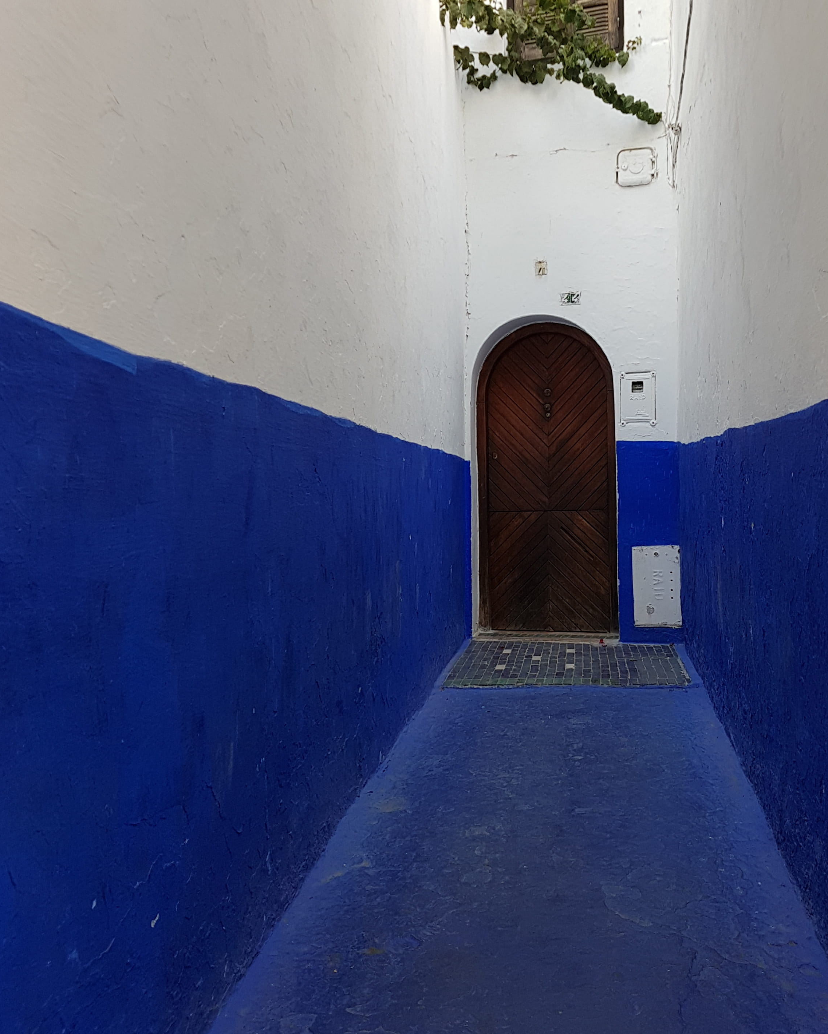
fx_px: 1103
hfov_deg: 40.9
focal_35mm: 36
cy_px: 483
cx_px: 520
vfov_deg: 50.2
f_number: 1.7
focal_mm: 4.2
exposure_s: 1/121
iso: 40
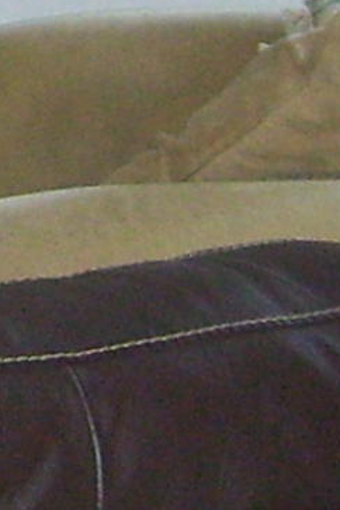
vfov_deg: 6.6
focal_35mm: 310
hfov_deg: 4.0
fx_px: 4391
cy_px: -207
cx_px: -1243
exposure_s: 1/60
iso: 200
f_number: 2.7
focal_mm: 6
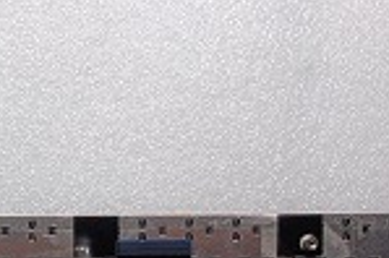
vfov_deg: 15.9
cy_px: 344
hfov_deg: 24.6
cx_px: 68
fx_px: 874
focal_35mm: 81
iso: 100
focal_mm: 5.2
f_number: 5.4
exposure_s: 1/13
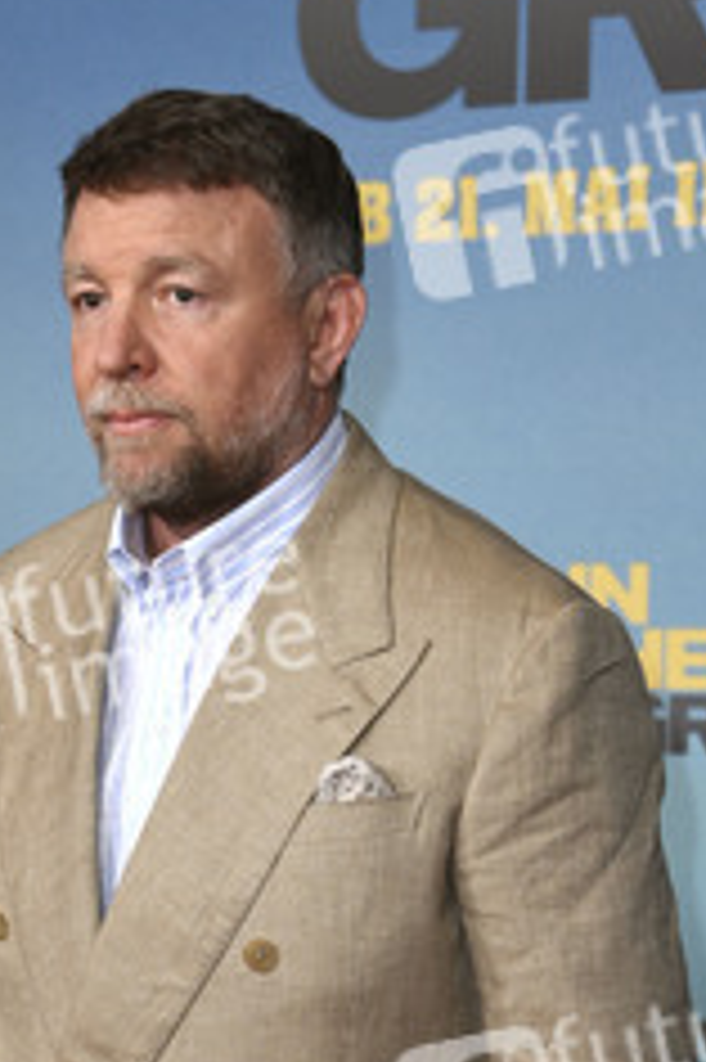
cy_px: 868
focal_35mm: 166
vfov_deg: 12.3
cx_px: 216
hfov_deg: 8.3
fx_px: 4890
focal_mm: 98
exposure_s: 1/250
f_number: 5.6
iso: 1000
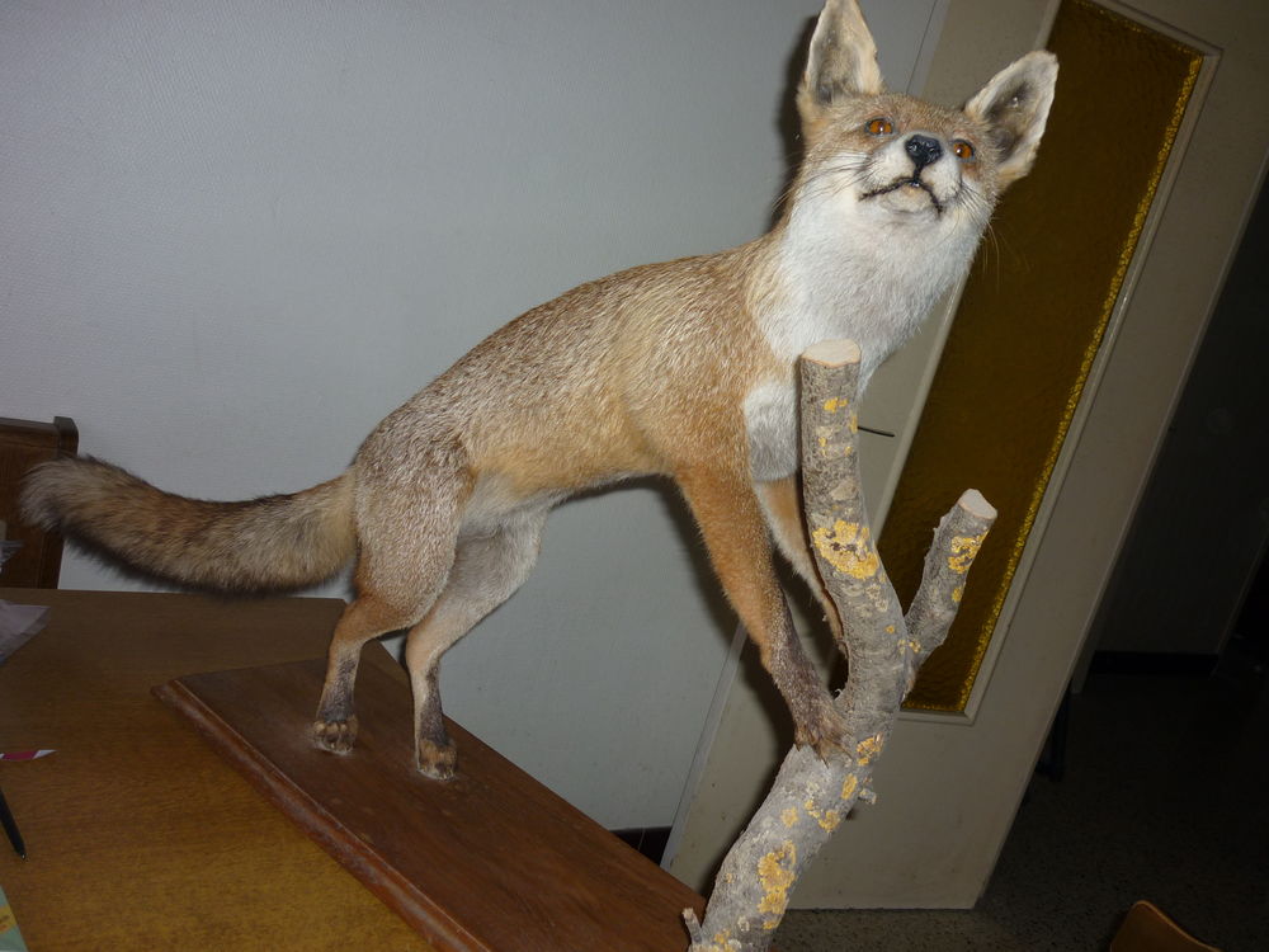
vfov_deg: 42.9
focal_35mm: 33
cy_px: 476
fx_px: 1210
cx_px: 634
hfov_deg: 55.4
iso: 100
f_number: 2.8
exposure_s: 1/30
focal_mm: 5.5
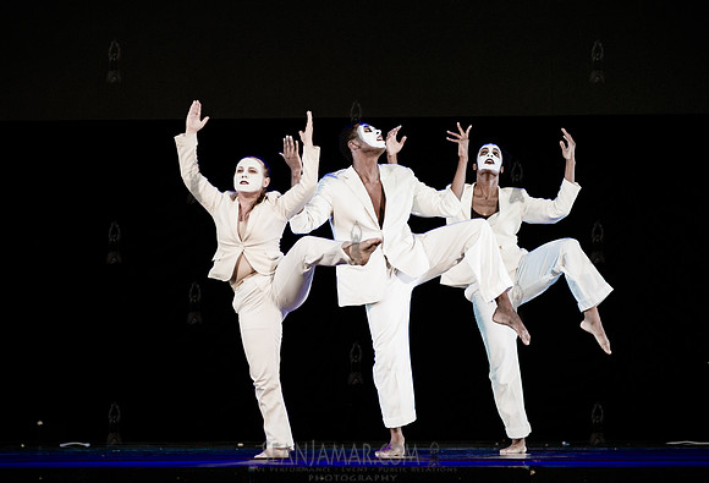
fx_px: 5520
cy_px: 258
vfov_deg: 5.0
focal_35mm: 278
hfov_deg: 7.3
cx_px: 247
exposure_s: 1/1000
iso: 3200
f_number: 2.8
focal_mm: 200
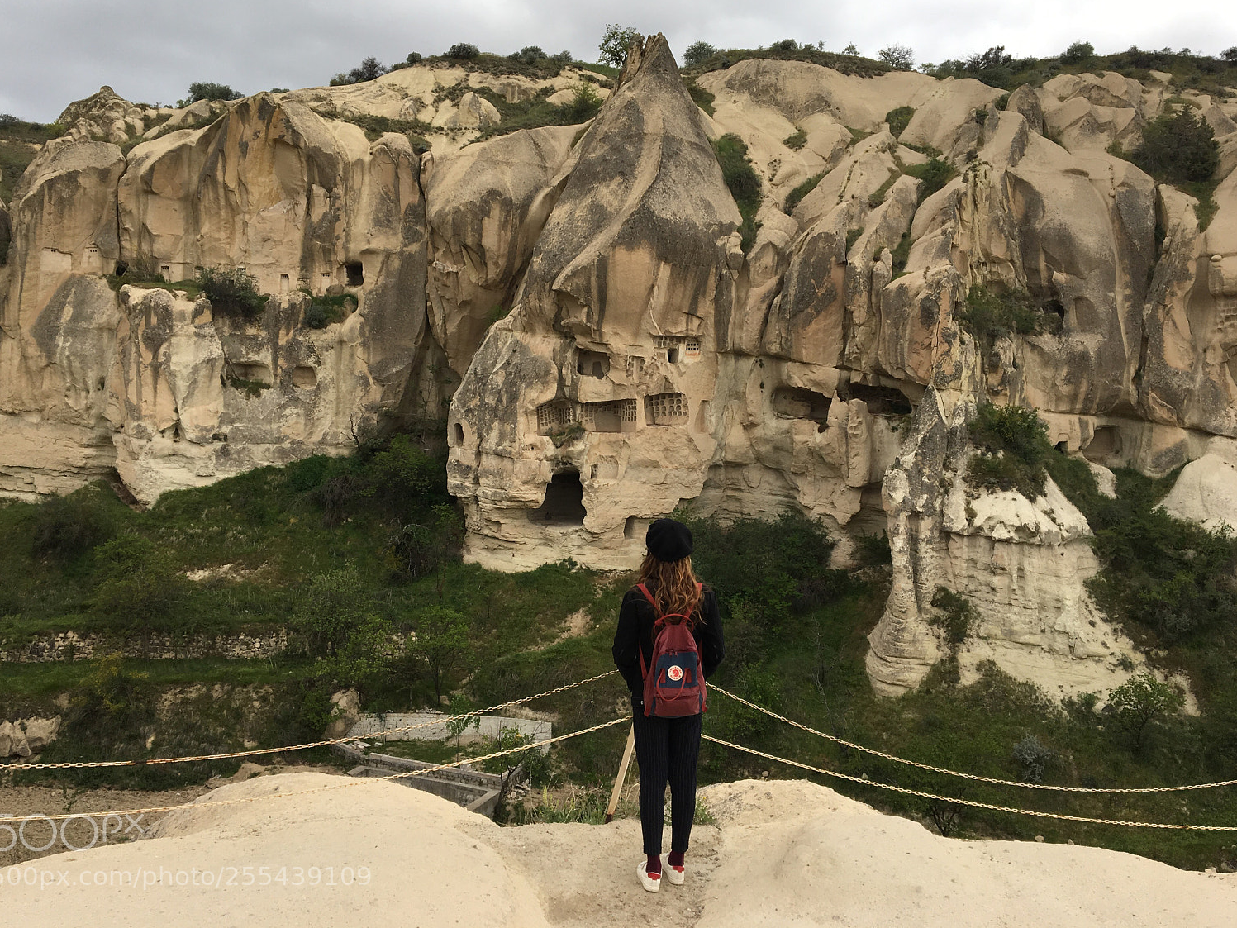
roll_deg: -0.9
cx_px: 600
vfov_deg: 45.4
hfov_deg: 58.3
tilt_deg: -0.7
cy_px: 445
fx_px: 1108
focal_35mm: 31
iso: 25
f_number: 2.2
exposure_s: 1/386
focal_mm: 4.15
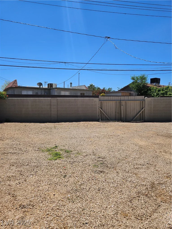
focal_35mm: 23
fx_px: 152
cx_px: 86
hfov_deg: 58.9
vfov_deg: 73.9
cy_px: 114
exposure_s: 1/3185
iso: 25
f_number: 1.8
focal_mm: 5.4
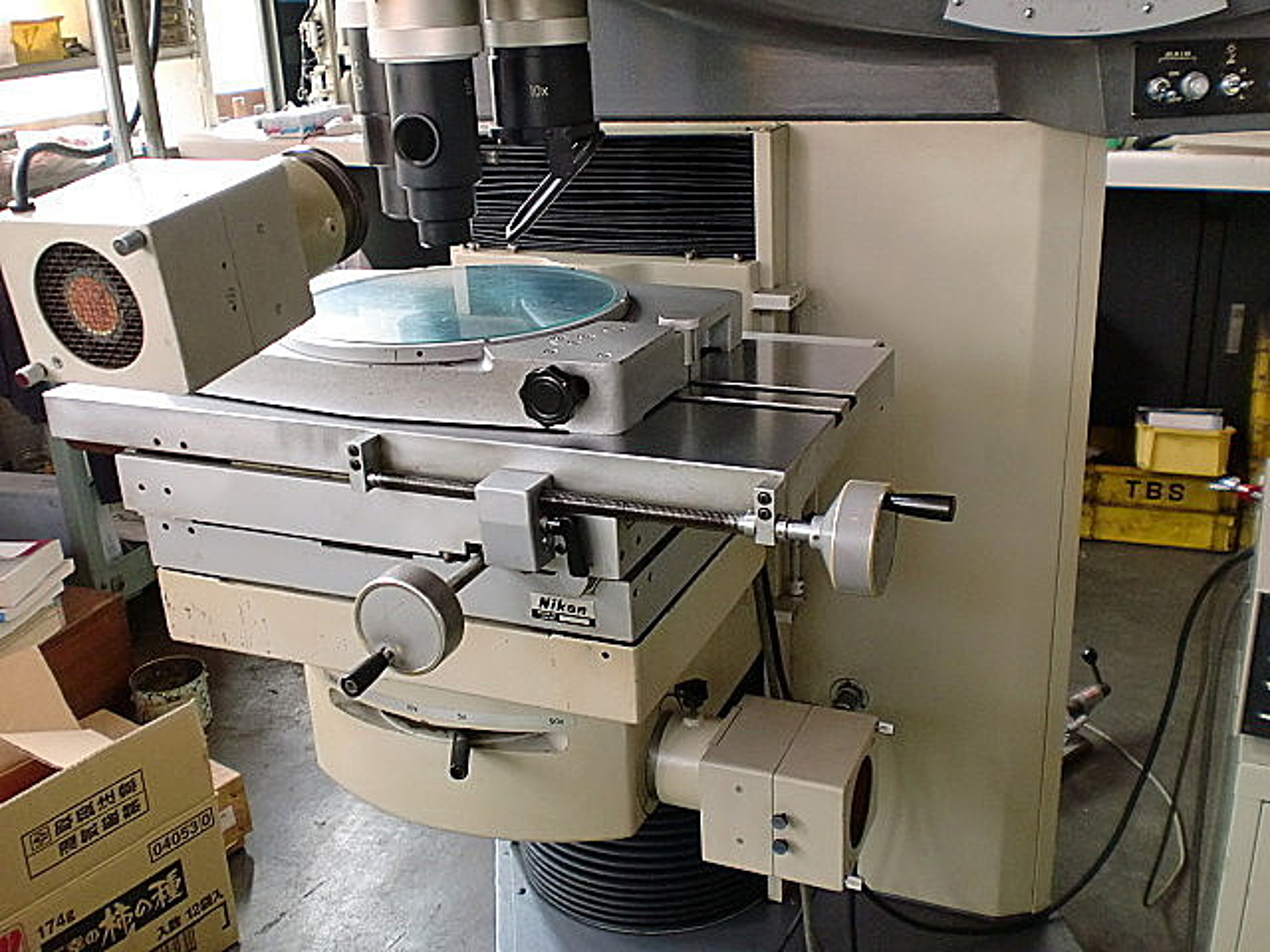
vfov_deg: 40.7
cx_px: 635
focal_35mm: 35
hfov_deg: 52.6
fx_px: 1284
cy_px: 476
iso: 200
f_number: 3.1
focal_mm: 6.3
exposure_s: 1/60
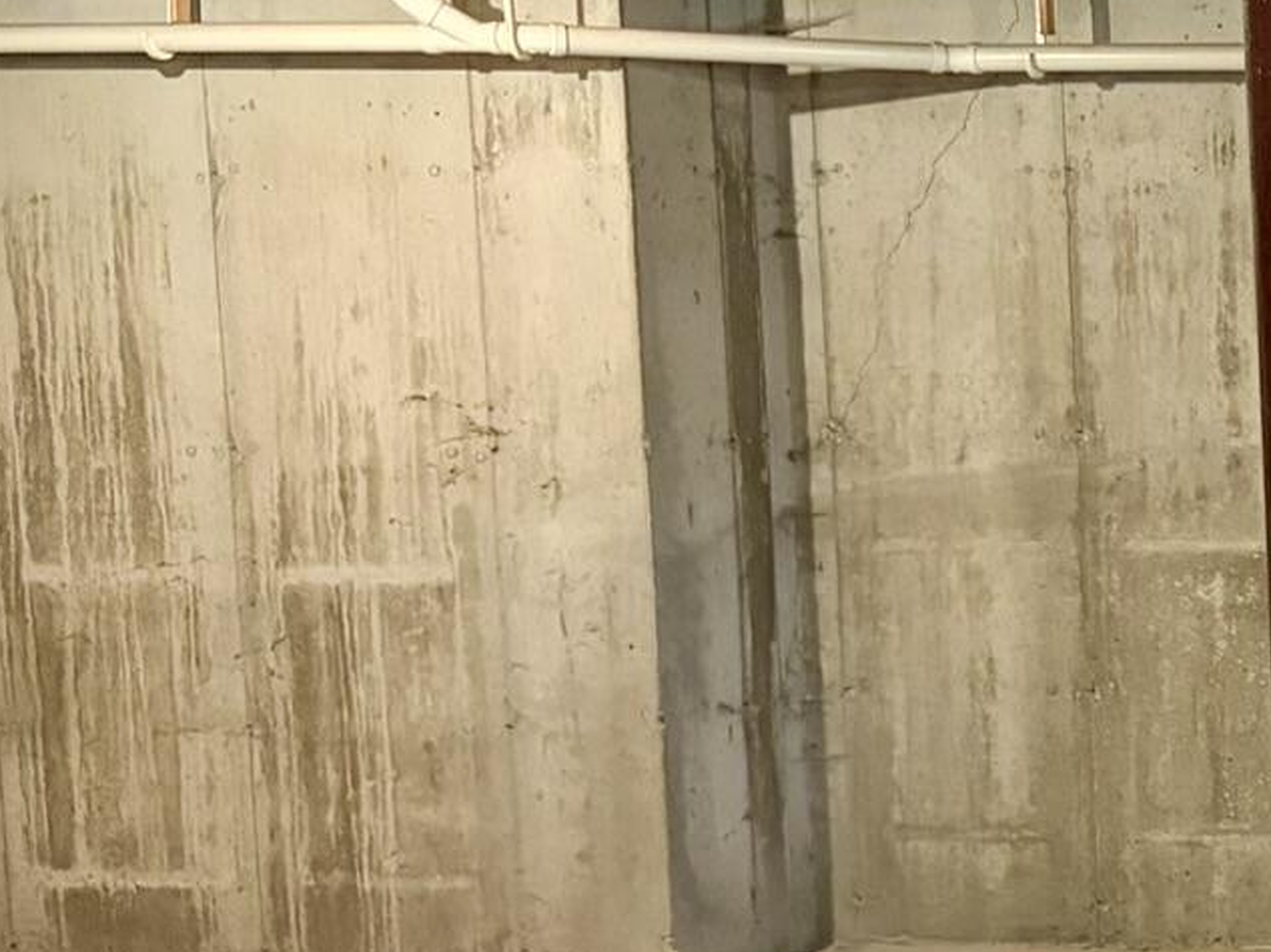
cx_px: 2041
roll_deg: +1.3
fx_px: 3083
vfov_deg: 17.5
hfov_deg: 19.5
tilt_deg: -4.8
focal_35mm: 84
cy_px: 561
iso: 500
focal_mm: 5.96
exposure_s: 1/40
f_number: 1.6
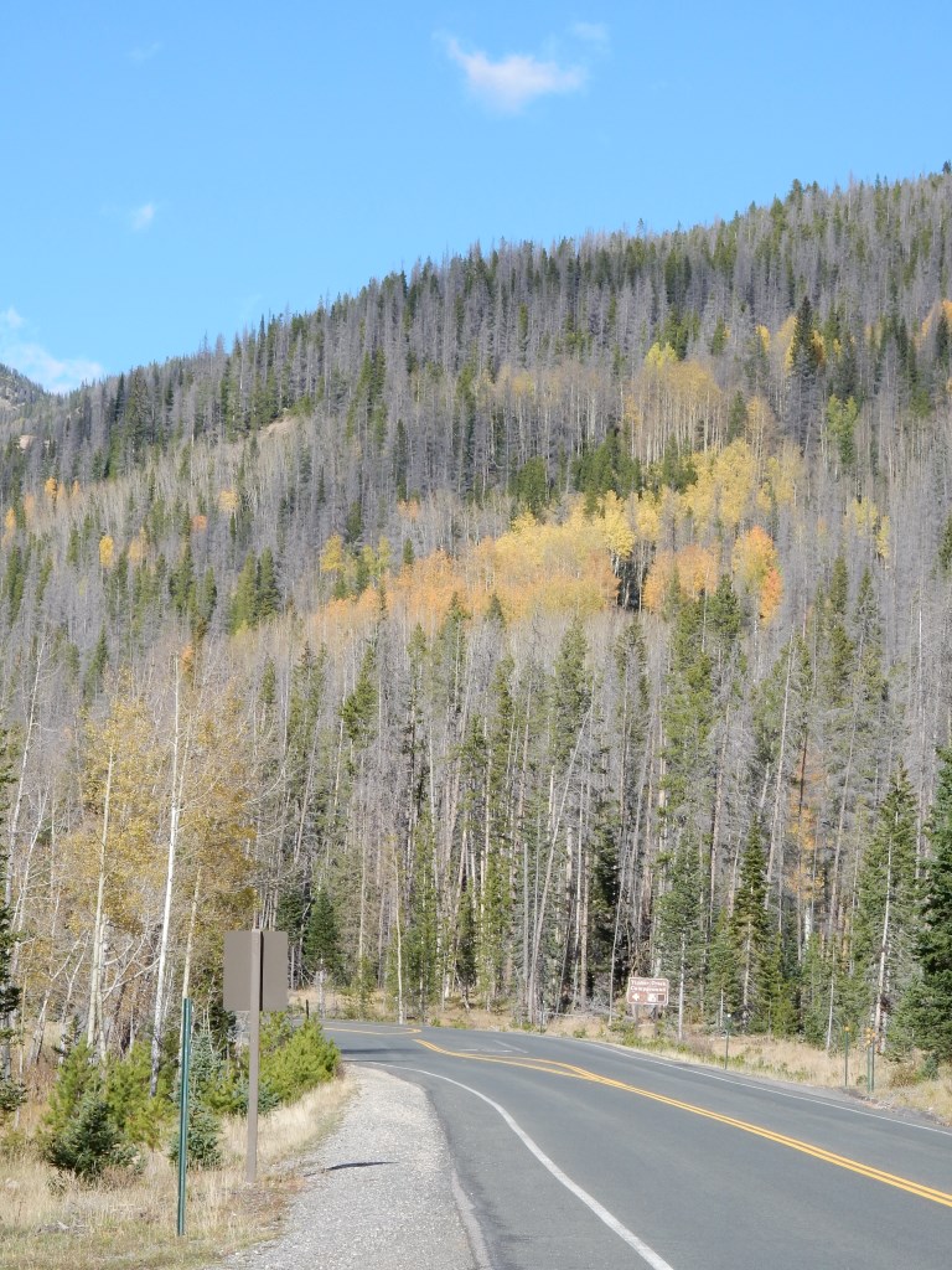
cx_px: 476
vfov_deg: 14.2
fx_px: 5097
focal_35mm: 139
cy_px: 635
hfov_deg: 10.7
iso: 125
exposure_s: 1/400
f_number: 6
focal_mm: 24.7
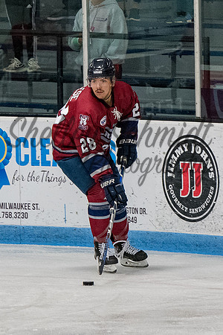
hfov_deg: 2.2
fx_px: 5721
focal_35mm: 616
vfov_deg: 3.3
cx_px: 71
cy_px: 141
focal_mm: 155
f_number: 3.5
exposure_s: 1/800
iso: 2500
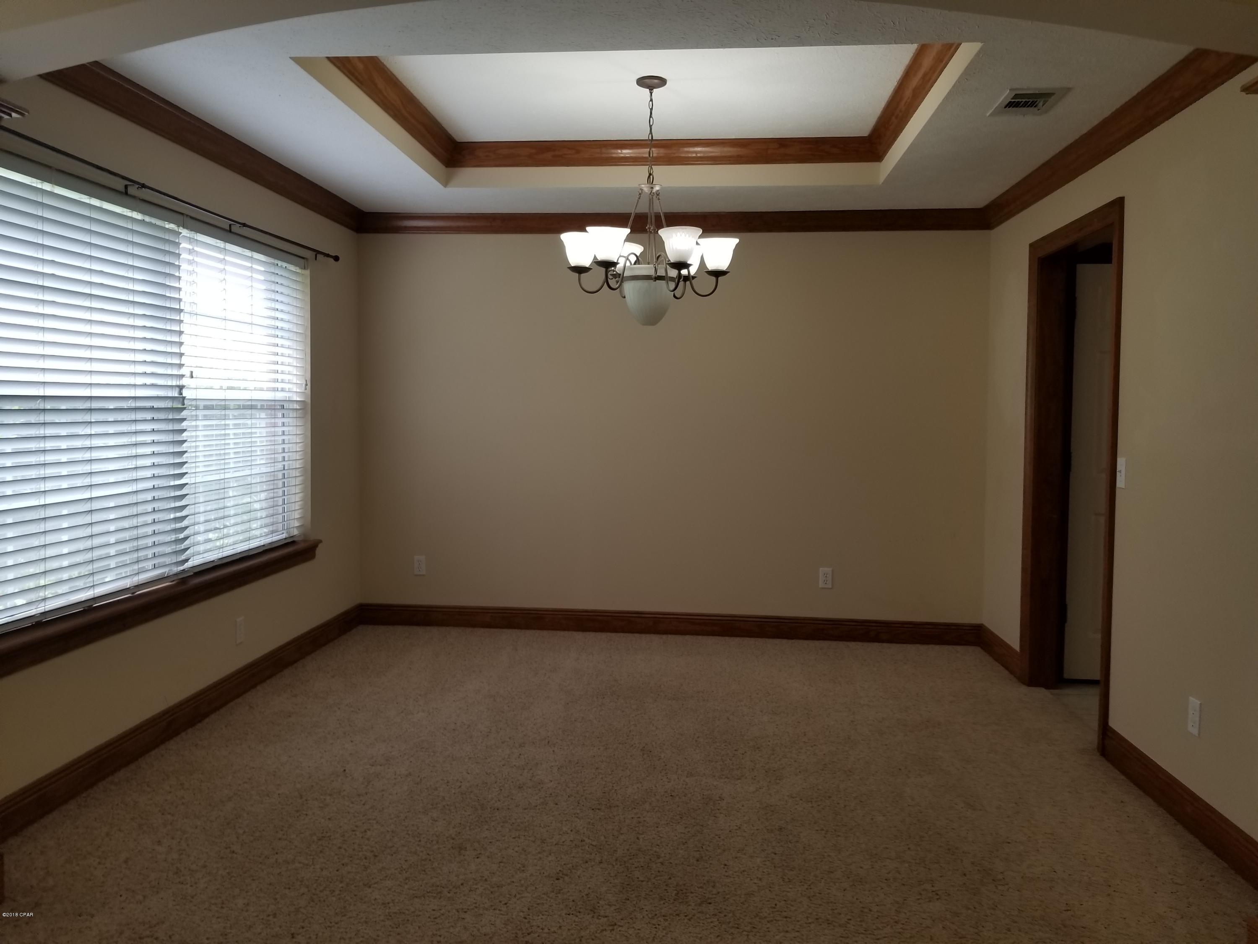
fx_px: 945
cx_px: 629
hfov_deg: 67.3
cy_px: 472
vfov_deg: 53.1
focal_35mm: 26
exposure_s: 1/120
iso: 80
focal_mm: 4.25
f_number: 1.7
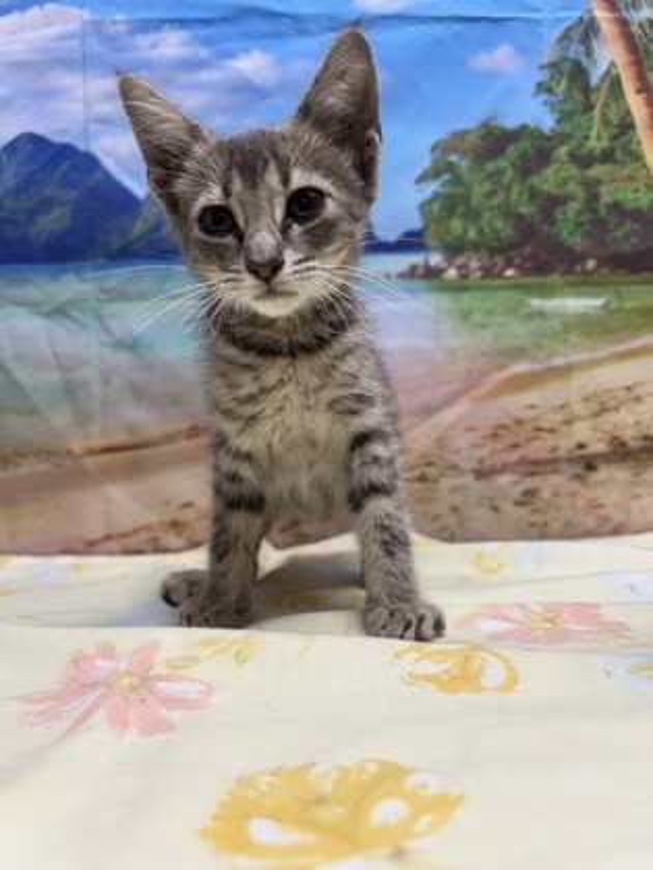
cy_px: 435
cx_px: 326
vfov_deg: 67.3
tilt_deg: +2.6
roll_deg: +2.0
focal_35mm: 26
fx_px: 654
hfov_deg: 53.1
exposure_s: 1/120
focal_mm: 5.7
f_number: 1.5
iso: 80
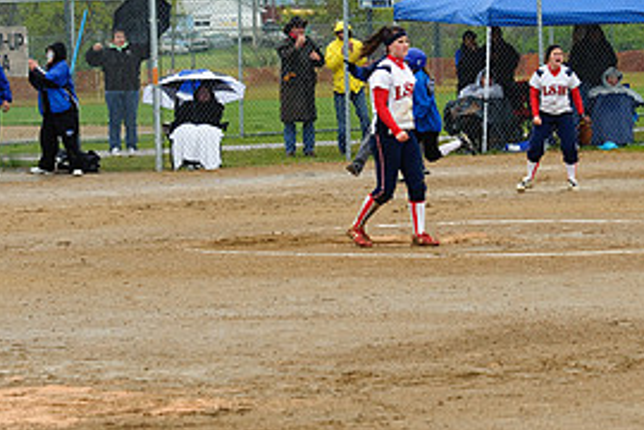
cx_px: 396
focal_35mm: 204
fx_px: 3649
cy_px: 93
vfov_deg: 6.7
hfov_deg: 10.1
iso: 400
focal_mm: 95
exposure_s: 1/1000
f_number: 5.6
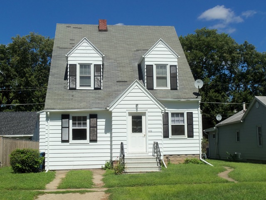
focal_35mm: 48
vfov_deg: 30.3
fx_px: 369
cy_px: 100
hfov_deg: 39.7
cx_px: 133
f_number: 9.8
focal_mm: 8.7
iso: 80
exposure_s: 1/200
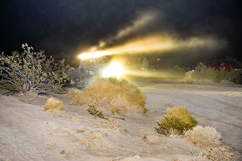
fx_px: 470
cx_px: 121
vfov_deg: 19.4
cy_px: 80
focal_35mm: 70
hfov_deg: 28.9
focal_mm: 70
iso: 1000
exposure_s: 1/60
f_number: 4.5
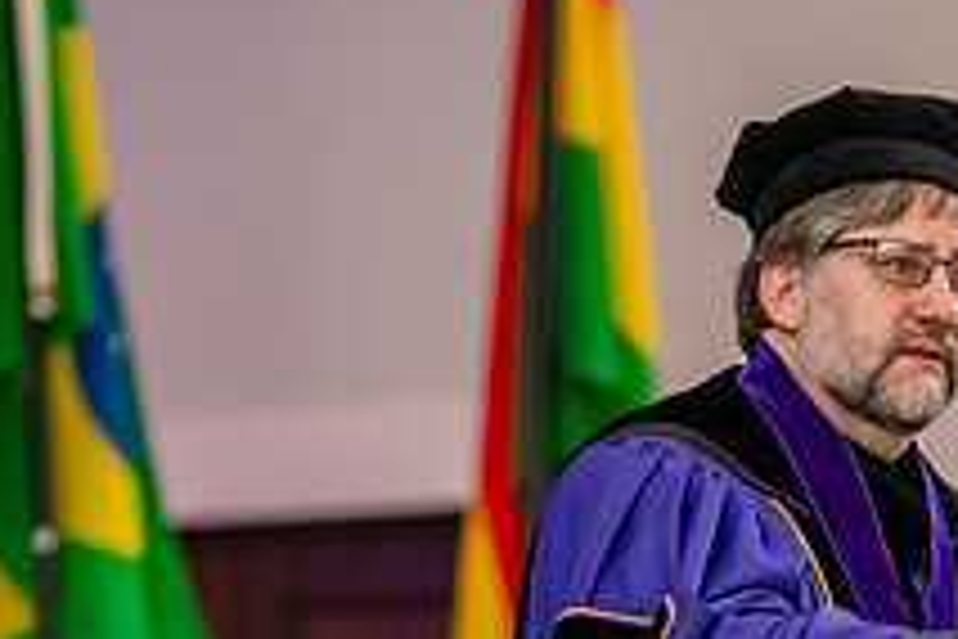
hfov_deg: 4.2
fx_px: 13065
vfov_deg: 2.8
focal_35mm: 491
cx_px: 751
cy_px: 736
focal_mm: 180
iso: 1600
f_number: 3.2
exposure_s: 1/200
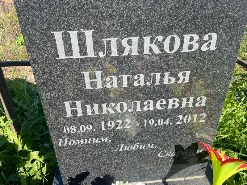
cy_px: 92
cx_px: 124
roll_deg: +2.0
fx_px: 186
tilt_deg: -24.9
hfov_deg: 67.3
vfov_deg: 53.1
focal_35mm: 26
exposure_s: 1/1195
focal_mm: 4.2
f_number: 1.6
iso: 32
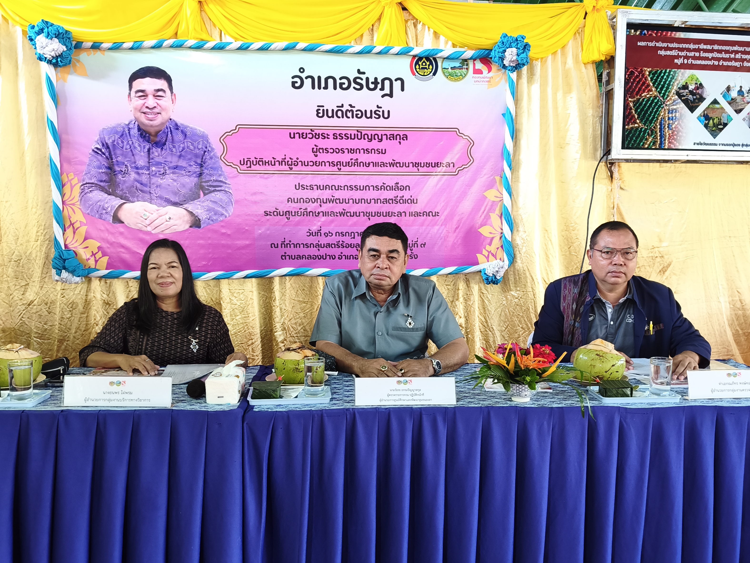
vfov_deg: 58.9
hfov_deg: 73.9
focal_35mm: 23
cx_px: 375
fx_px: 498
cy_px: 282
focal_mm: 6.06
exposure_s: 1/50
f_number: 1.7
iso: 1000
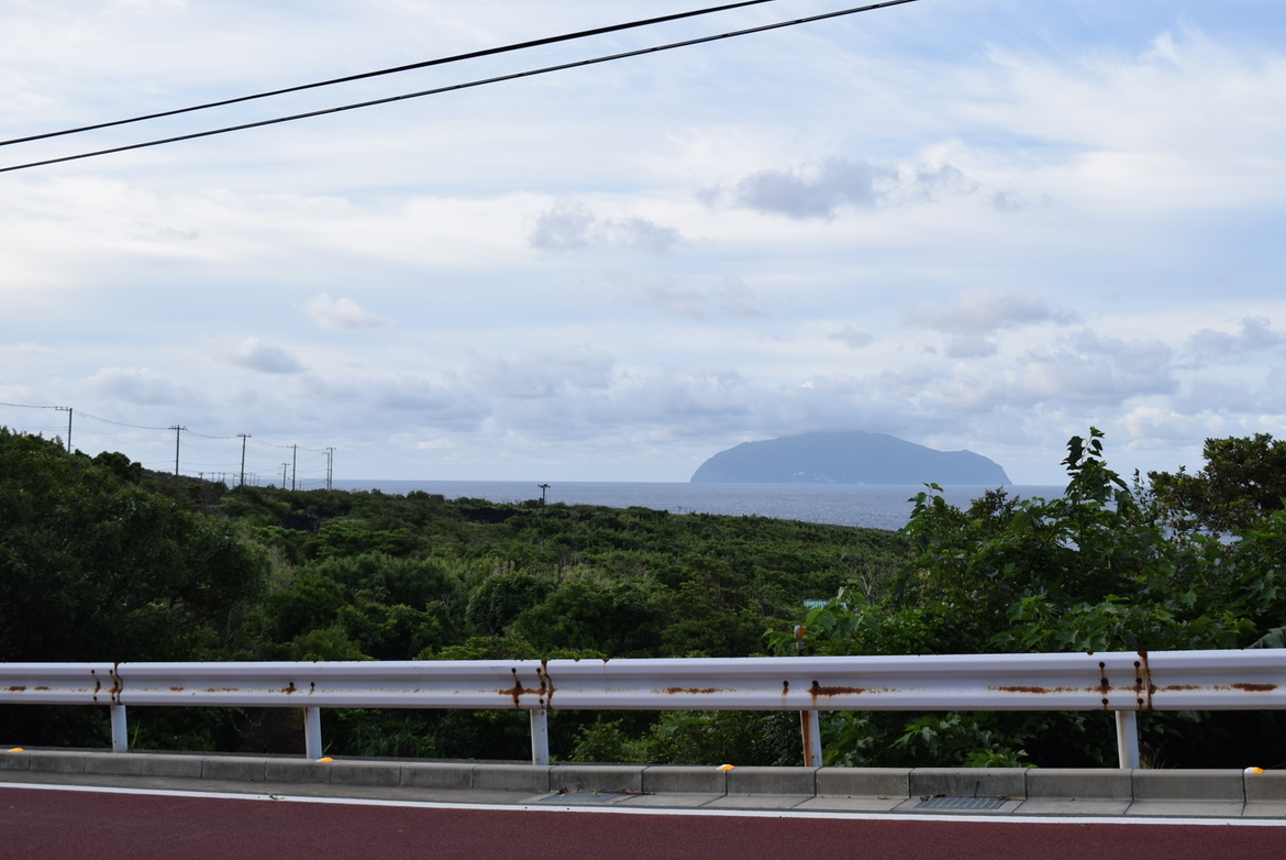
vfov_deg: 33.5
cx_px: 647
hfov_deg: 48.4
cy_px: 432
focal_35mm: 40
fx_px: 1430
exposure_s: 1/250
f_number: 7.1
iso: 100
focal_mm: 26
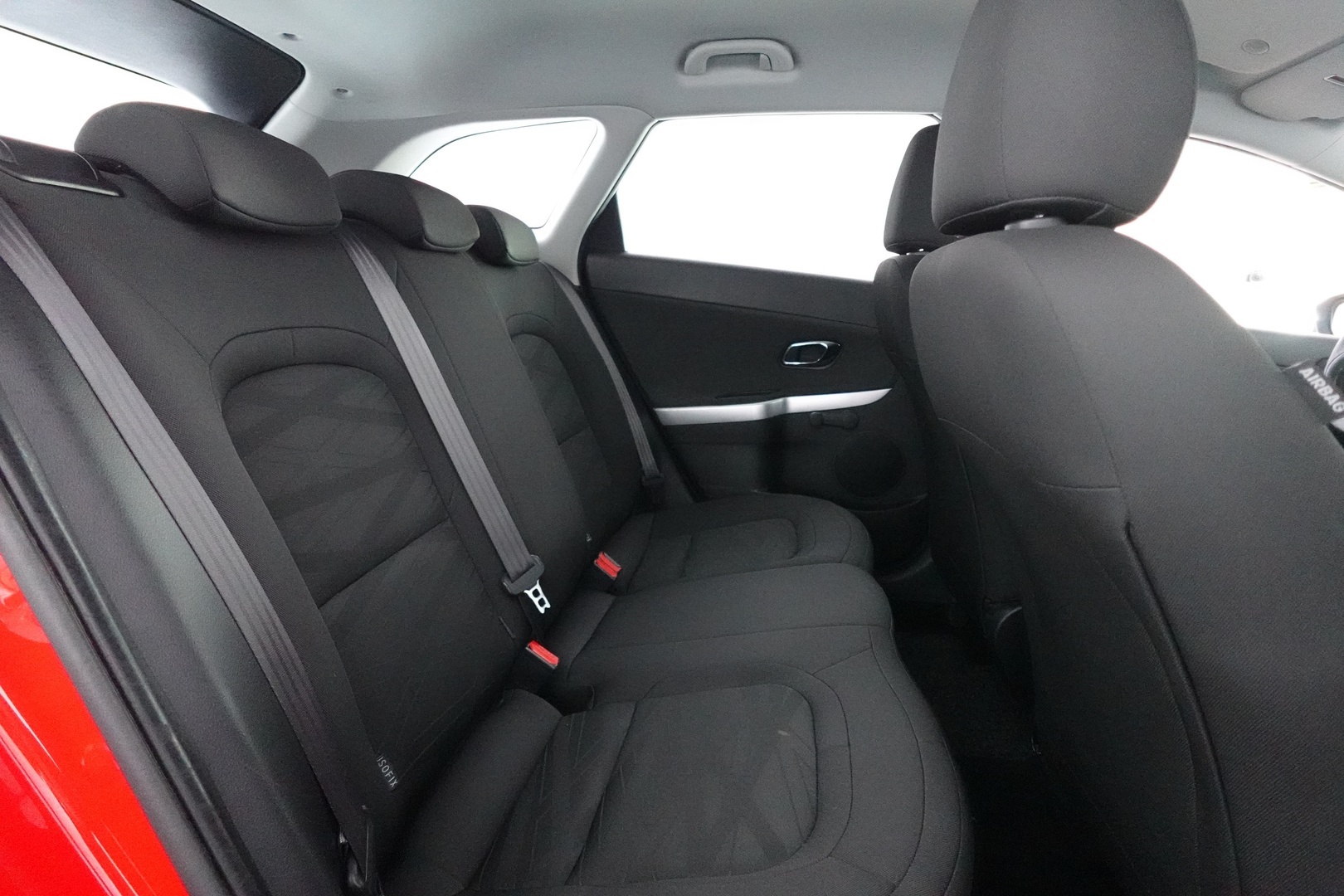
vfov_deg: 61.9
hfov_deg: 84.0
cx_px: 672
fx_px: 747
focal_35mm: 20
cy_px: 448
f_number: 2
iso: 5000
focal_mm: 7.6
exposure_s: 1/80
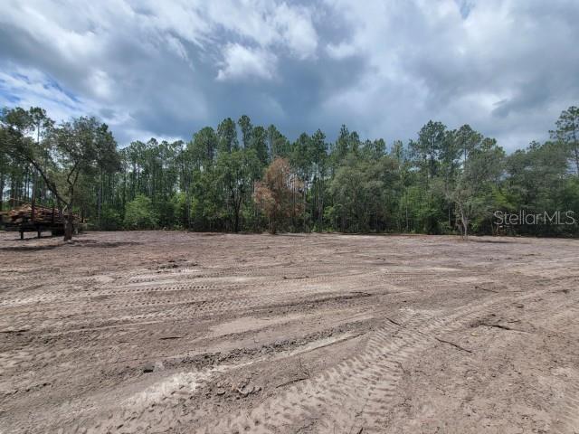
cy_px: 217
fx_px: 217
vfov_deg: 89.9
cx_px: 290
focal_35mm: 13
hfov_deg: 106.2
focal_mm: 2.2
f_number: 2.2
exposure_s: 1/2088
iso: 50
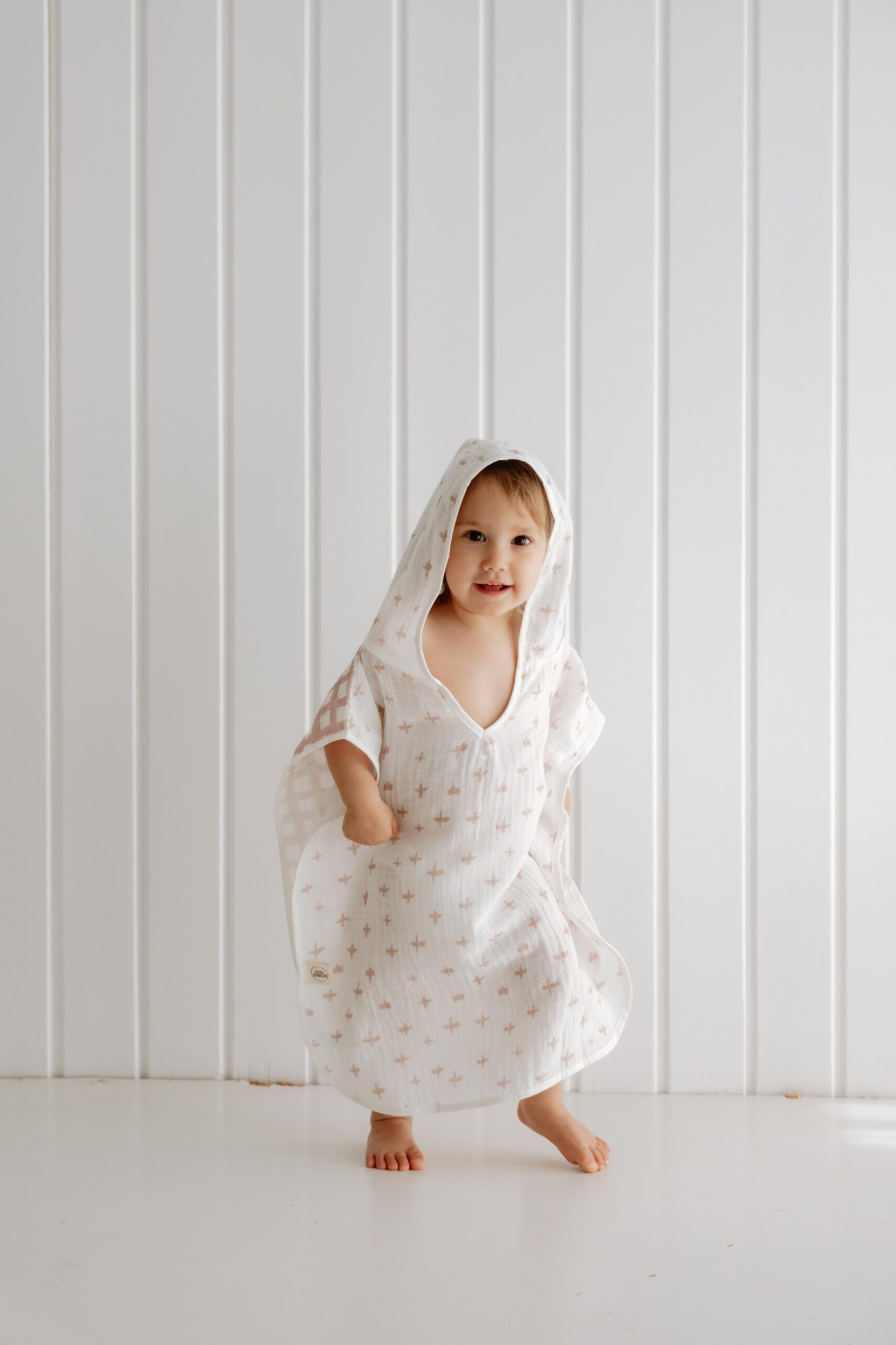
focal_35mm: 51
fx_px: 1904
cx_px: 448
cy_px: 672
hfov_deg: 26.5
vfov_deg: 38.9
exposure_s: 1/2000
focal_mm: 34.2
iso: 800
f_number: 2.8
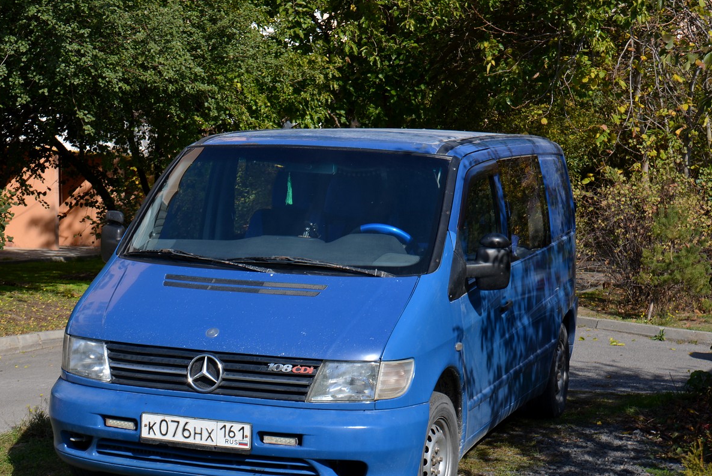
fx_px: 1425
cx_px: 301
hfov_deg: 28.0
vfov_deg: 18.9
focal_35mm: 72
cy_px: 274
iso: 140
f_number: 8
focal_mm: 38
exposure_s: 1/250
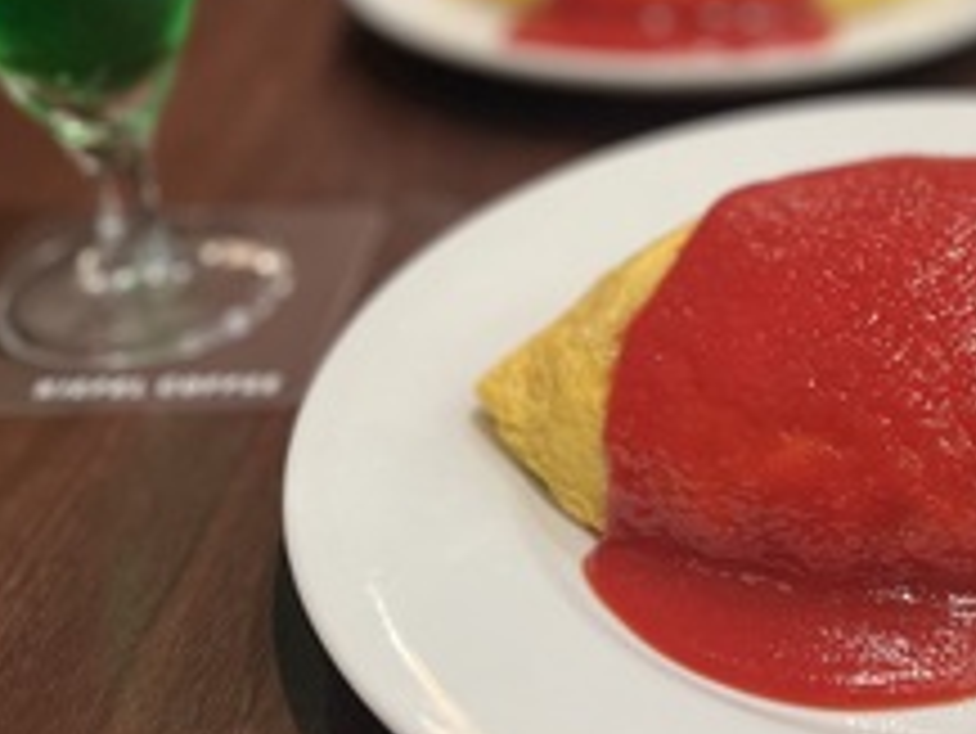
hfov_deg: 30.3
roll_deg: +1.5
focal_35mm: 61
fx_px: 1721
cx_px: 873
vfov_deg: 23.9
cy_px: 218
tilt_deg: -29.9
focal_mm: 5.1
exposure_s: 1/60
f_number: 1.6
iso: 160
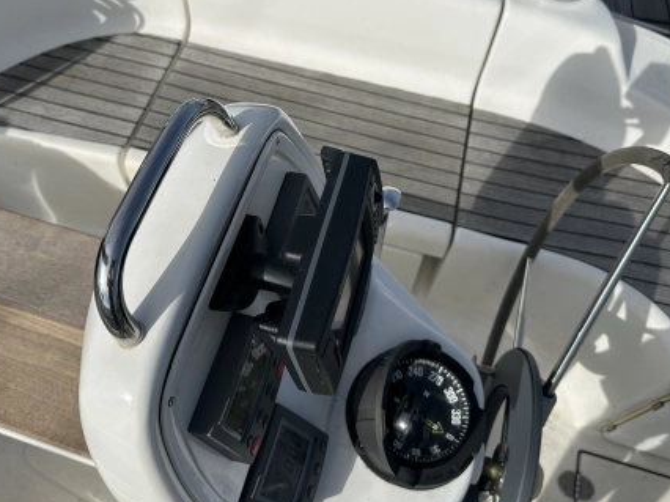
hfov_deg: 58.3
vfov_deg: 45.1
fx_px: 600
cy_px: 191
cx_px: 311
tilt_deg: -57.8
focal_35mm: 31
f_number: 1.78
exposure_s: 1/12048
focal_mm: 6.86
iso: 80
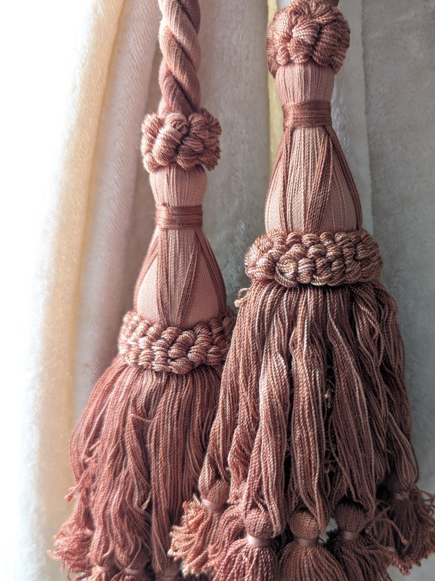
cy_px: 327
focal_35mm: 32
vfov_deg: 56.6
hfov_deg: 43.6
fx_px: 536
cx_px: 284
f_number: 1.85
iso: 128
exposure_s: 1/155
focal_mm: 6.81
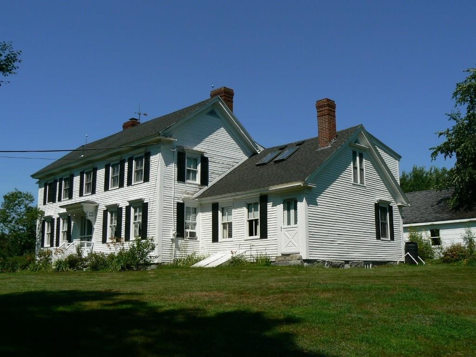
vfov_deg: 39.7
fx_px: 495
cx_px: 238
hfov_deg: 51.4
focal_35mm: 36
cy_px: 178
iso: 80
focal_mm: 6
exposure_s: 1/500
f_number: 8
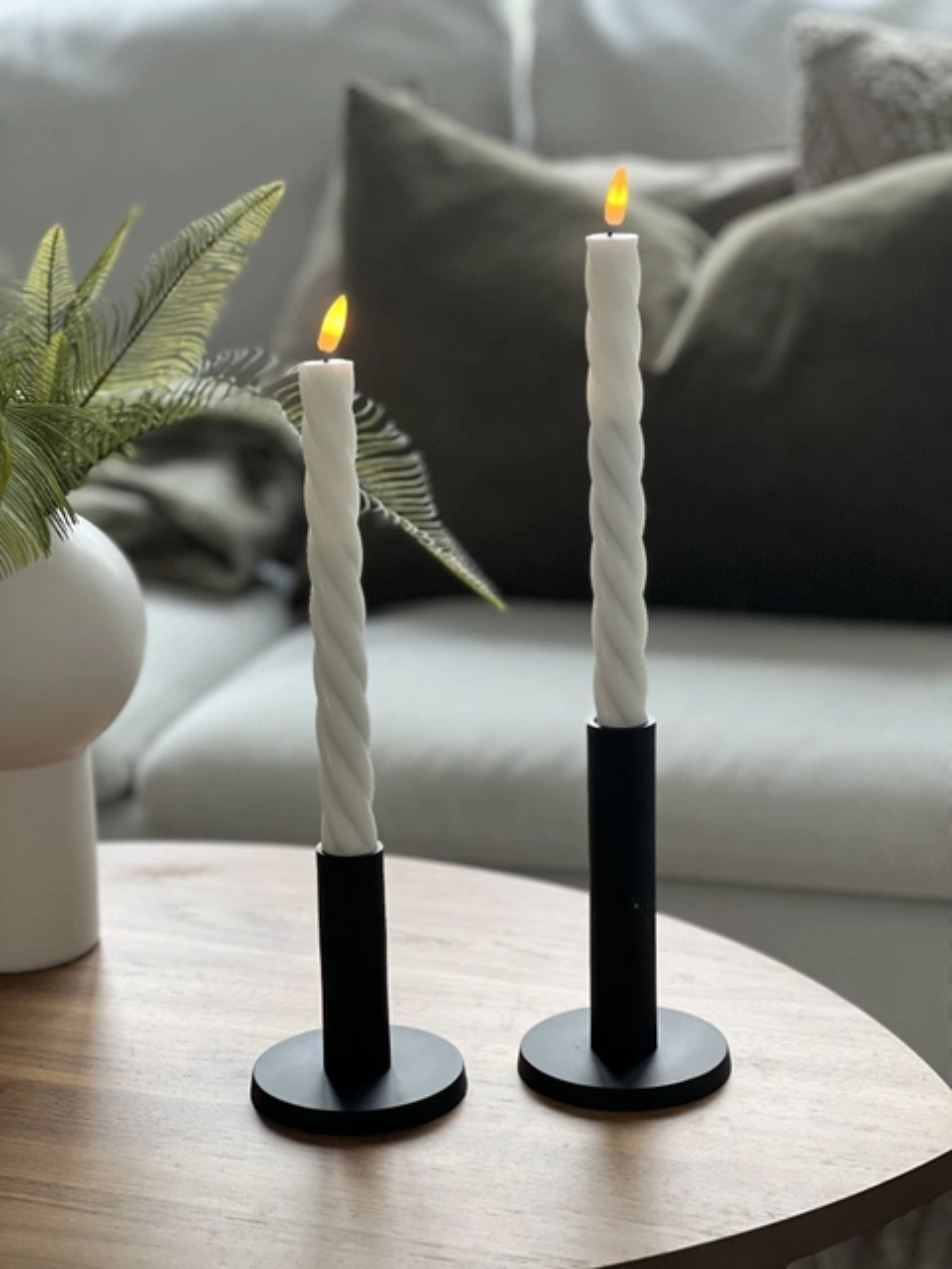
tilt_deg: -14.7
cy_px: 634
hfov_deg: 19.1
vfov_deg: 25.3
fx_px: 2824
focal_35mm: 77
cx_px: 476
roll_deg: +1.2
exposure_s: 1/69
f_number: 2.8
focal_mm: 9
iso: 250
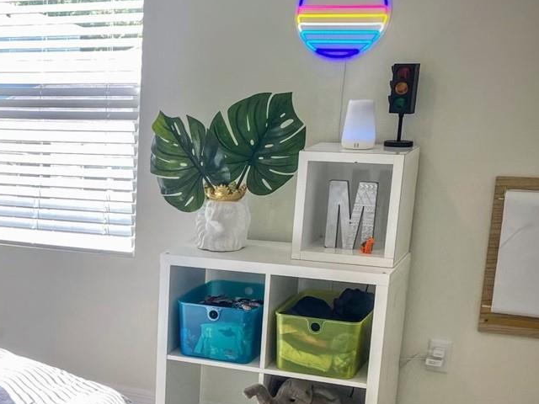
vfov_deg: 22.2
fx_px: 1012
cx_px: -24
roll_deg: -0.1
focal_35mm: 65
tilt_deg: -15.5
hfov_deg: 27.7
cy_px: 348
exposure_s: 1/149
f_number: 1.8
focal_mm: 4.25
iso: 32
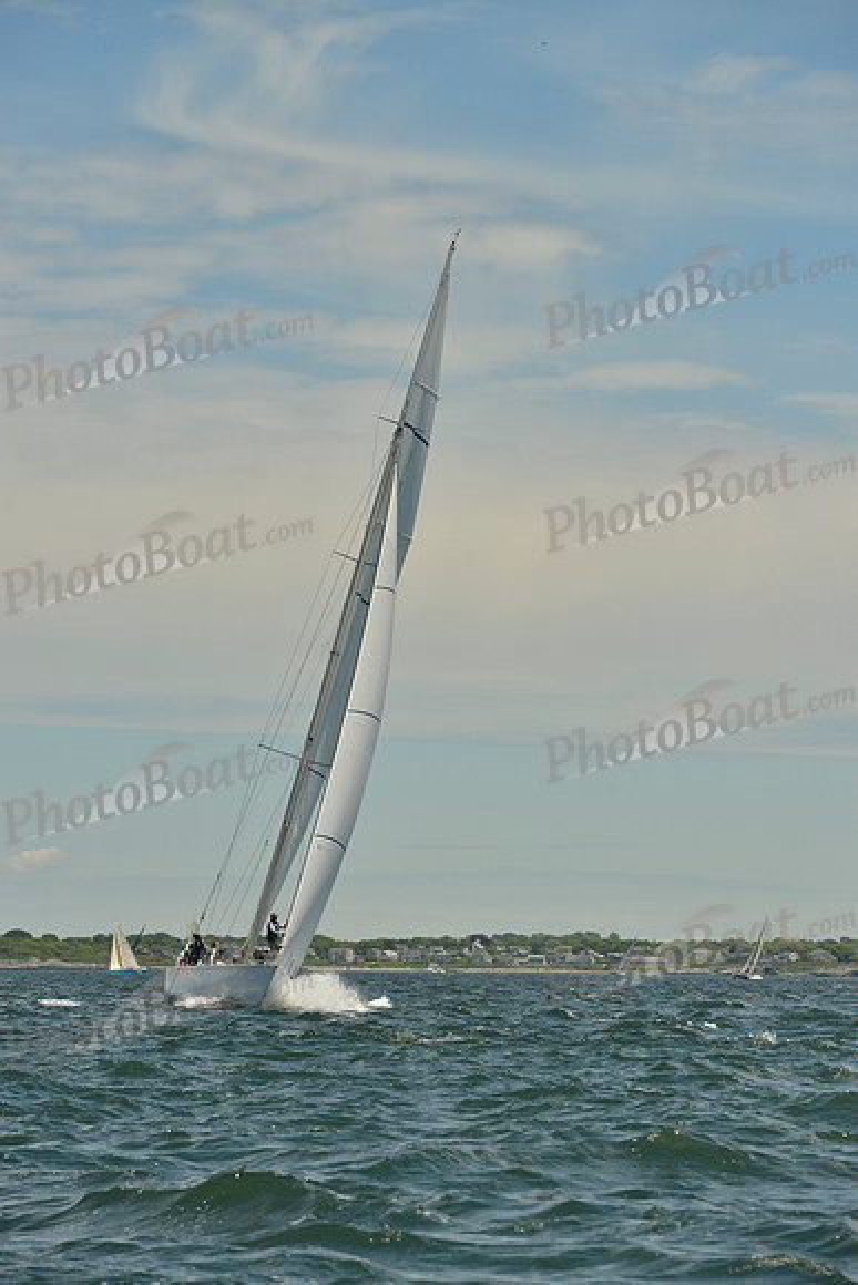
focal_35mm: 155
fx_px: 5538
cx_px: 429
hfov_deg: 8.9
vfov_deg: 13.2
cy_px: 642
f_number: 10
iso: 280
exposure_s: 1/1600
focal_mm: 155
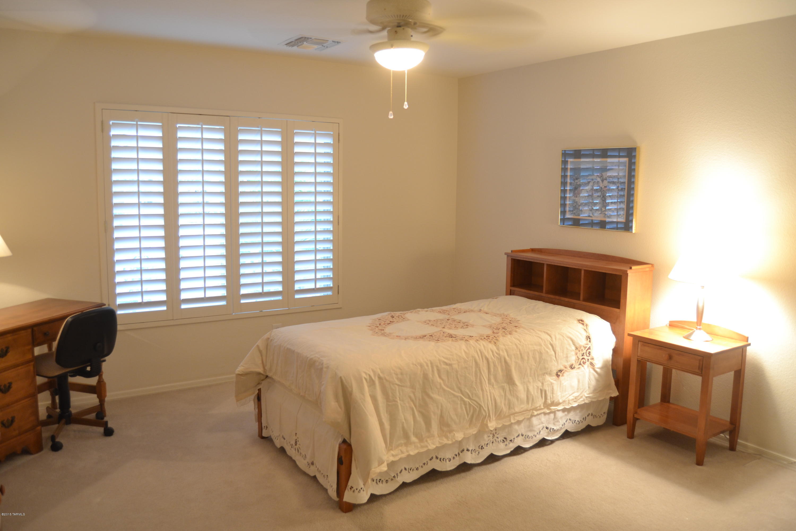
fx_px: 597
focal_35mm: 27
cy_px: 266
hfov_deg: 67.4
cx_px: 398
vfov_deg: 47.9
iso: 400
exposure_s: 1/10
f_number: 4
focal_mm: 18
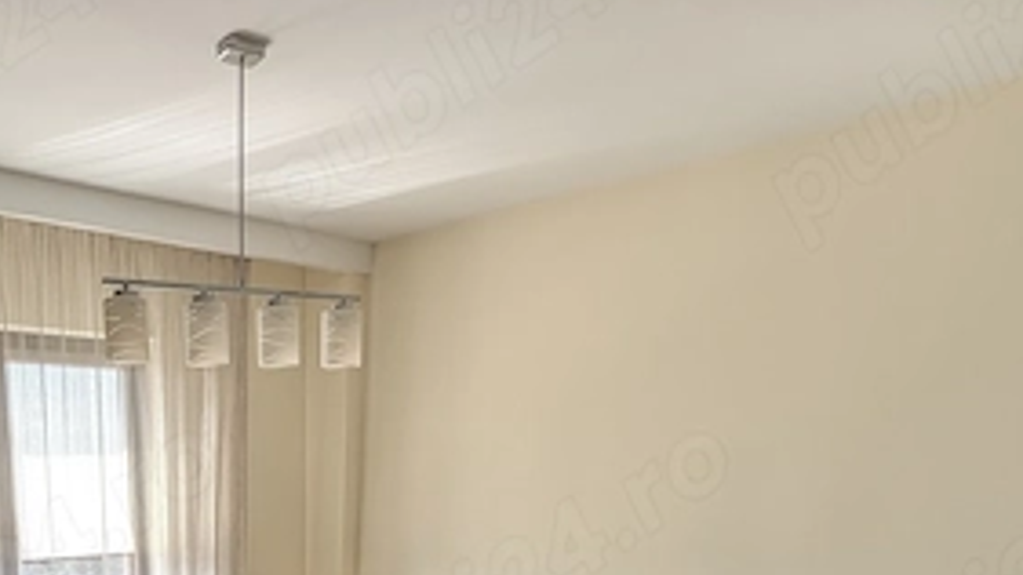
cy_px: 648
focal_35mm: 28
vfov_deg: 35.0
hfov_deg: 63.3
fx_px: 759
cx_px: 237
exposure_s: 1/167
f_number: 1.7
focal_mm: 2.02
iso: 63
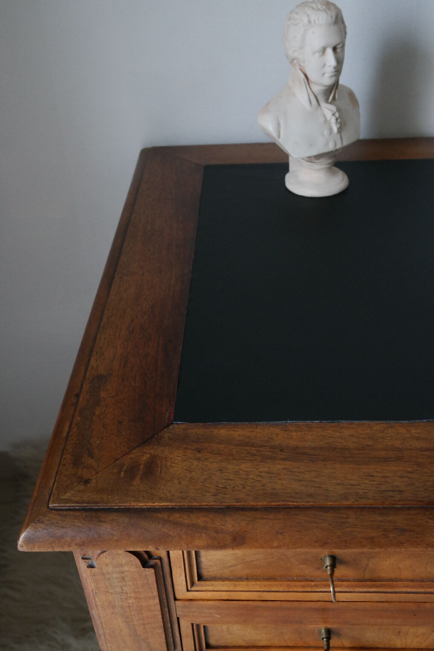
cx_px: 217
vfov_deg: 48.5
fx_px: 723
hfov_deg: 33.4
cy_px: 326
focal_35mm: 40
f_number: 5.6
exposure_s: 1/30
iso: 1600
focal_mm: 26
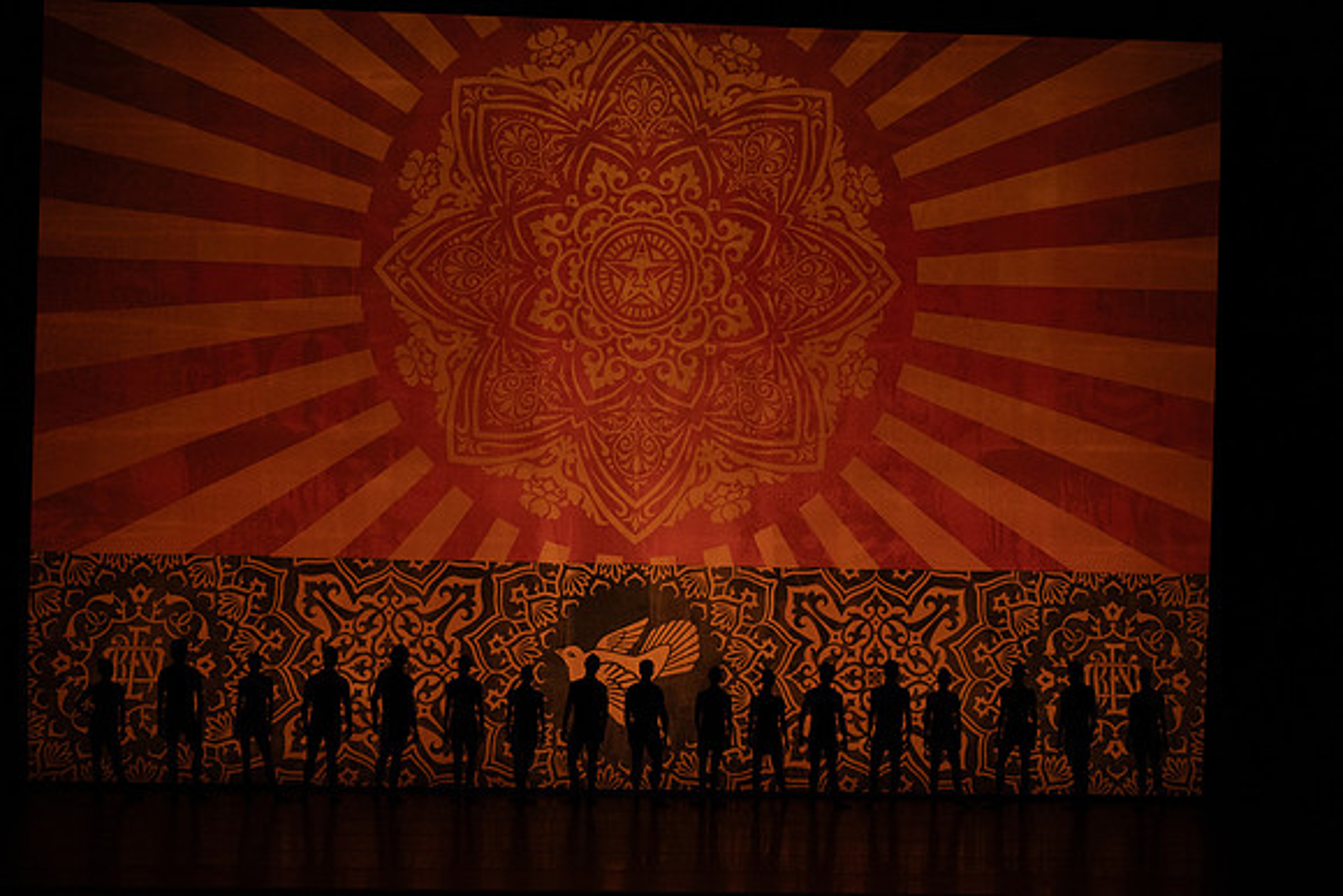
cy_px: 448
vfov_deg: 13.7
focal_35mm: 100
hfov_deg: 20.4
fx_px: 3731
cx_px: 672
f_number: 6.3
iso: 6400
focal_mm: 100
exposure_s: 1/400
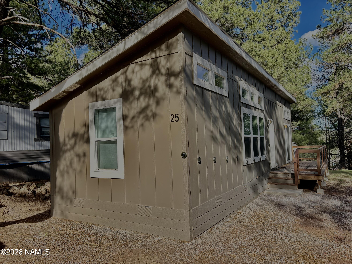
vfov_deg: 53.1
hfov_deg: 67.3
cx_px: 176
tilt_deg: +2.3
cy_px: 132
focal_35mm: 26
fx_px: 264
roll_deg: +1.5
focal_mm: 5.96
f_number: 1.6
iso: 64
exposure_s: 1/586
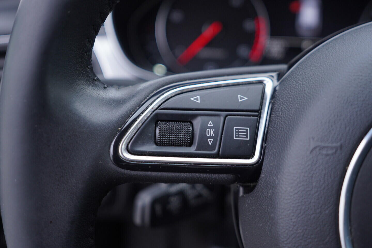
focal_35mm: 36
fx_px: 372
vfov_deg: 36.9
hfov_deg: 53.1
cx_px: 186
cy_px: 124
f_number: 2.8
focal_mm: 24
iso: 160
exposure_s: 1/40
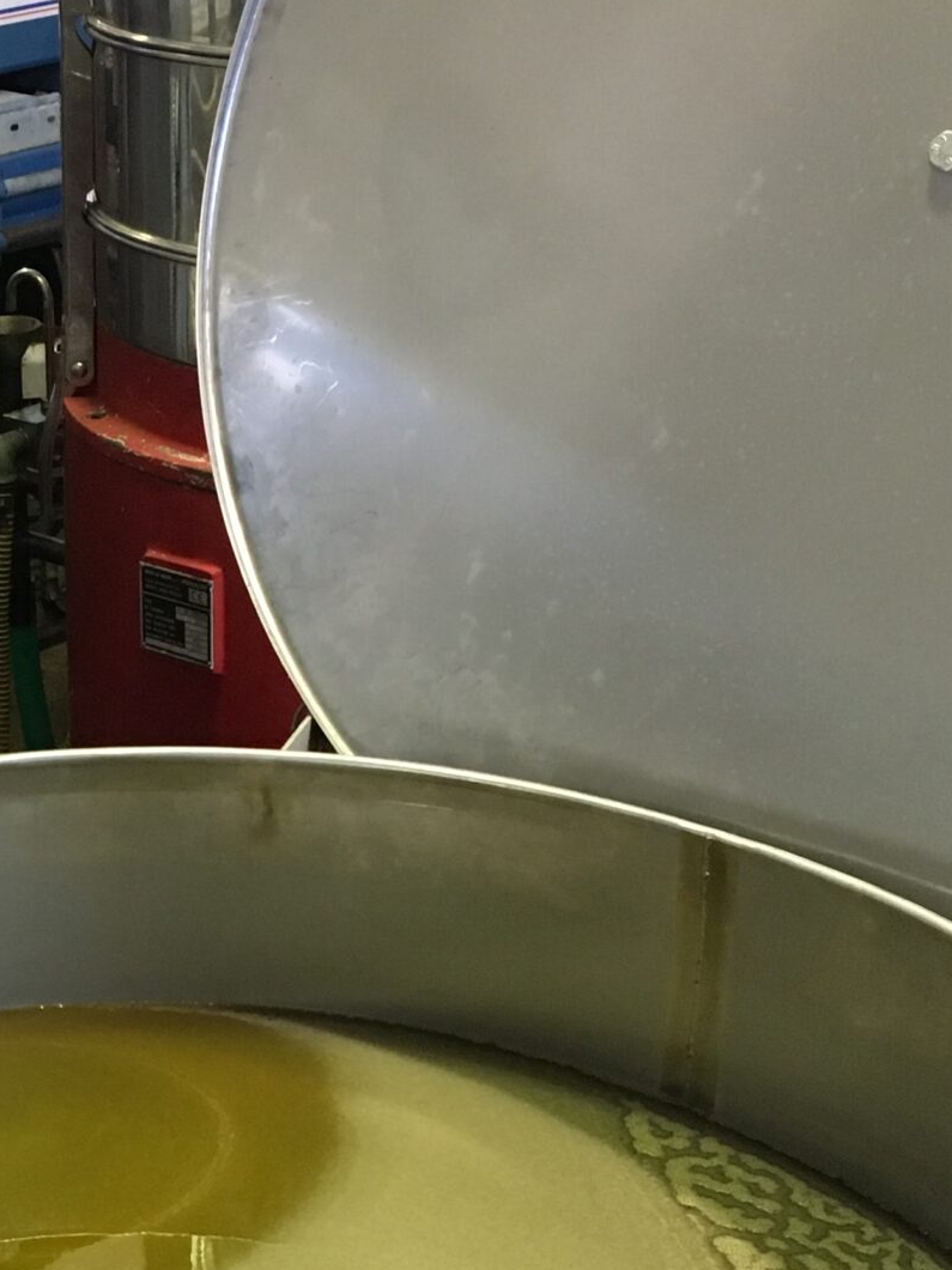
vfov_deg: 27.5
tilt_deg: -26.8
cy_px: 922
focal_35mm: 70
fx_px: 2568
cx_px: -51
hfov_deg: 20.2
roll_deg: +1.8
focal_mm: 4.15
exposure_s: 1/33
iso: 200
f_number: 2.2
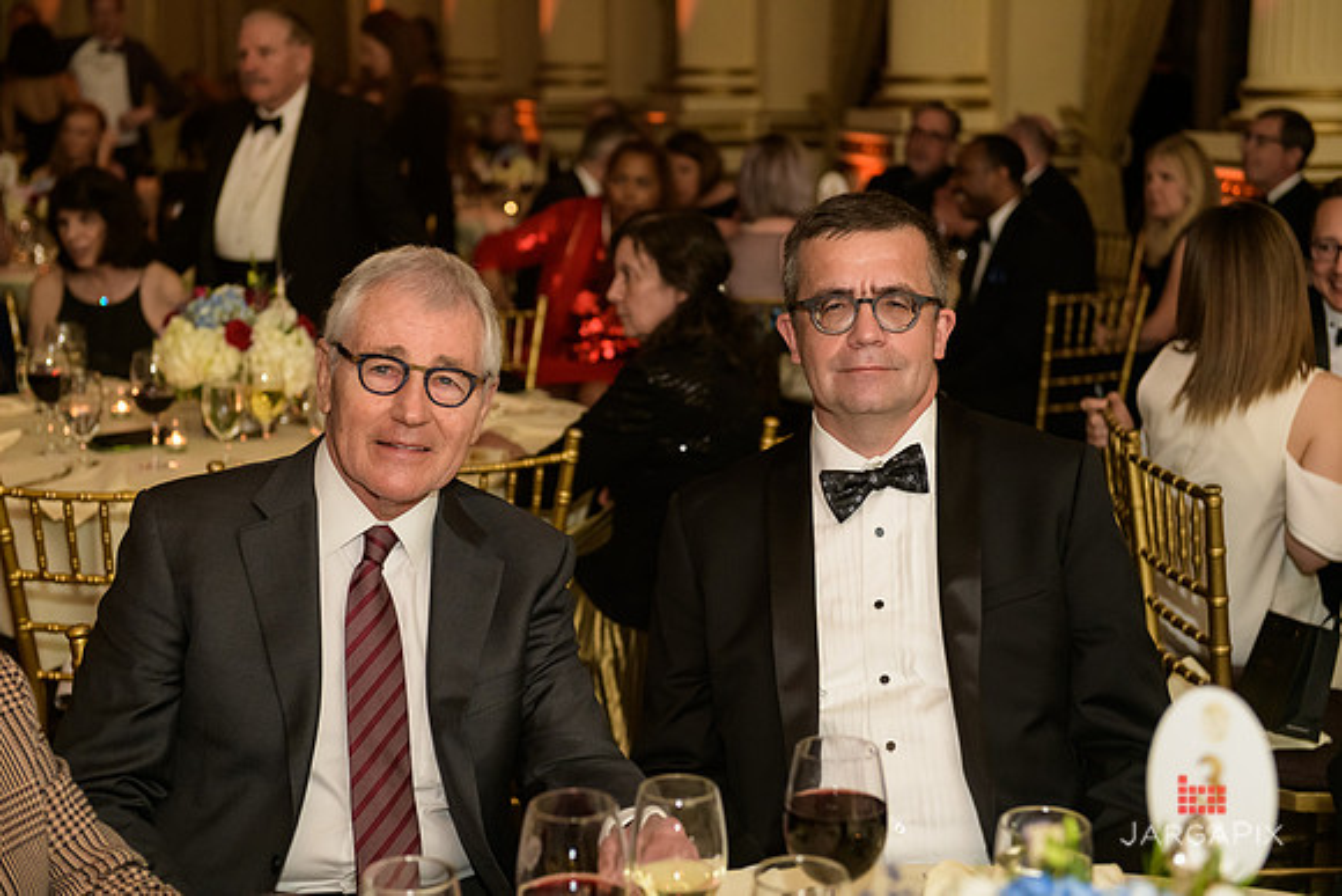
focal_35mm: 58
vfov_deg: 23.4
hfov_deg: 34.5
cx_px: 671
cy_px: 448
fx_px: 2163
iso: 1600
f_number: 3.2
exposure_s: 1/100
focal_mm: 58
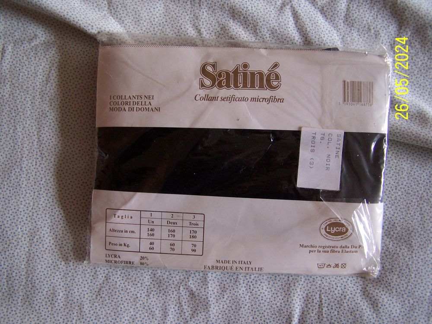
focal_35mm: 38
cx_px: 216
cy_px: 162
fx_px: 474
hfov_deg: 49.0
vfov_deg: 37.7
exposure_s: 1/30
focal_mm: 6.3
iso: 140
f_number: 2.8
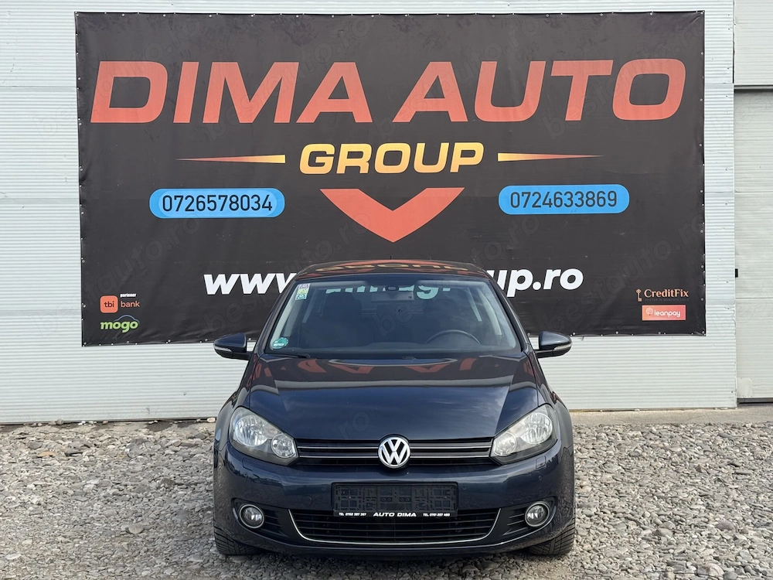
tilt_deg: -0.4
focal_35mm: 48
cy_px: 290
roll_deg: +0.9
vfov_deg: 30.3
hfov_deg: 39.7
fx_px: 1072
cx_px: 386
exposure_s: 1/1458
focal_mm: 6.76
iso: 64
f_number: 1.78
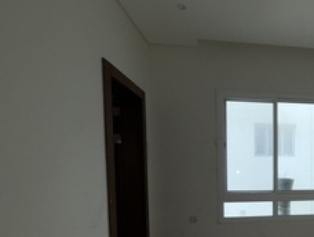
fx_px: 255
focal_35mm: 28
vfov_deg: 47.5
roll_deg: +0.5
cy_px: 185
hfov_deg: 55.0
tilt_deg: -3.3
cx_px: 283
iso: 16
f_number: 2.2
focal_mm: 2.22
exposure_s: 1/121
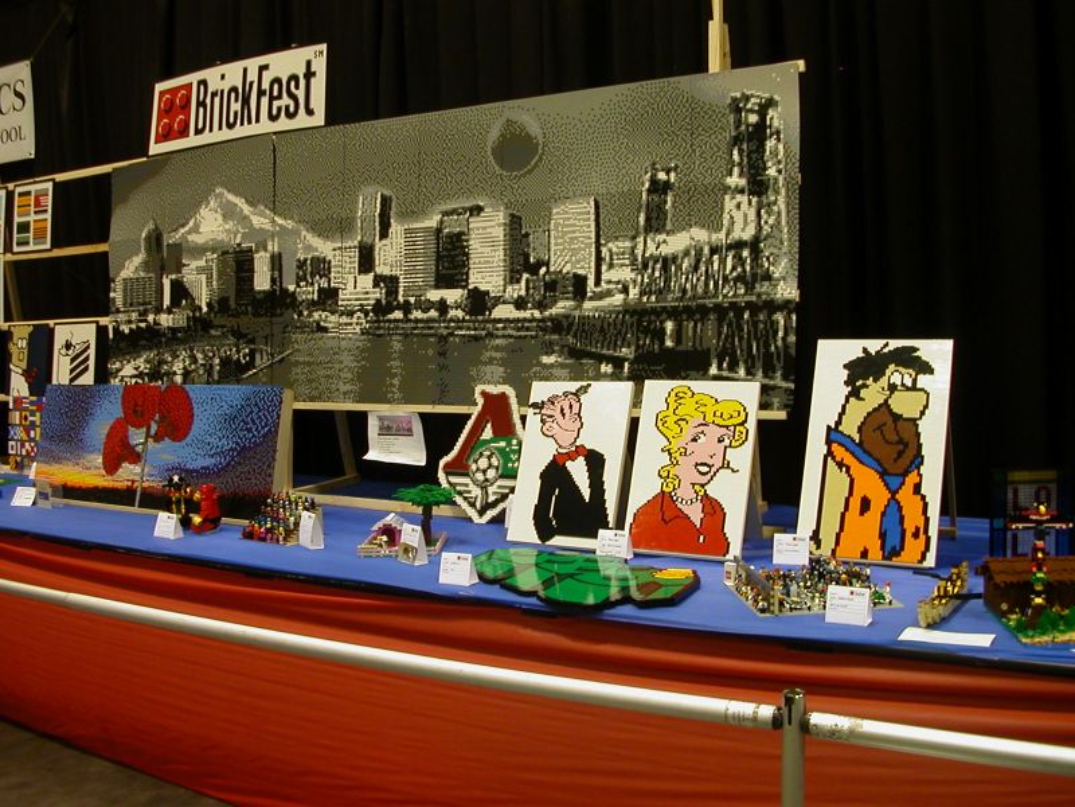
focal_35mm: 37
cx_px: 538
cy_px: 404
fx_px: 1149
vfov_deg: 38.7
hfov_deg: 50.1
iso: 100
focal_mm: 5.6
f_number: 2.7
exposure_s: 1/13.1
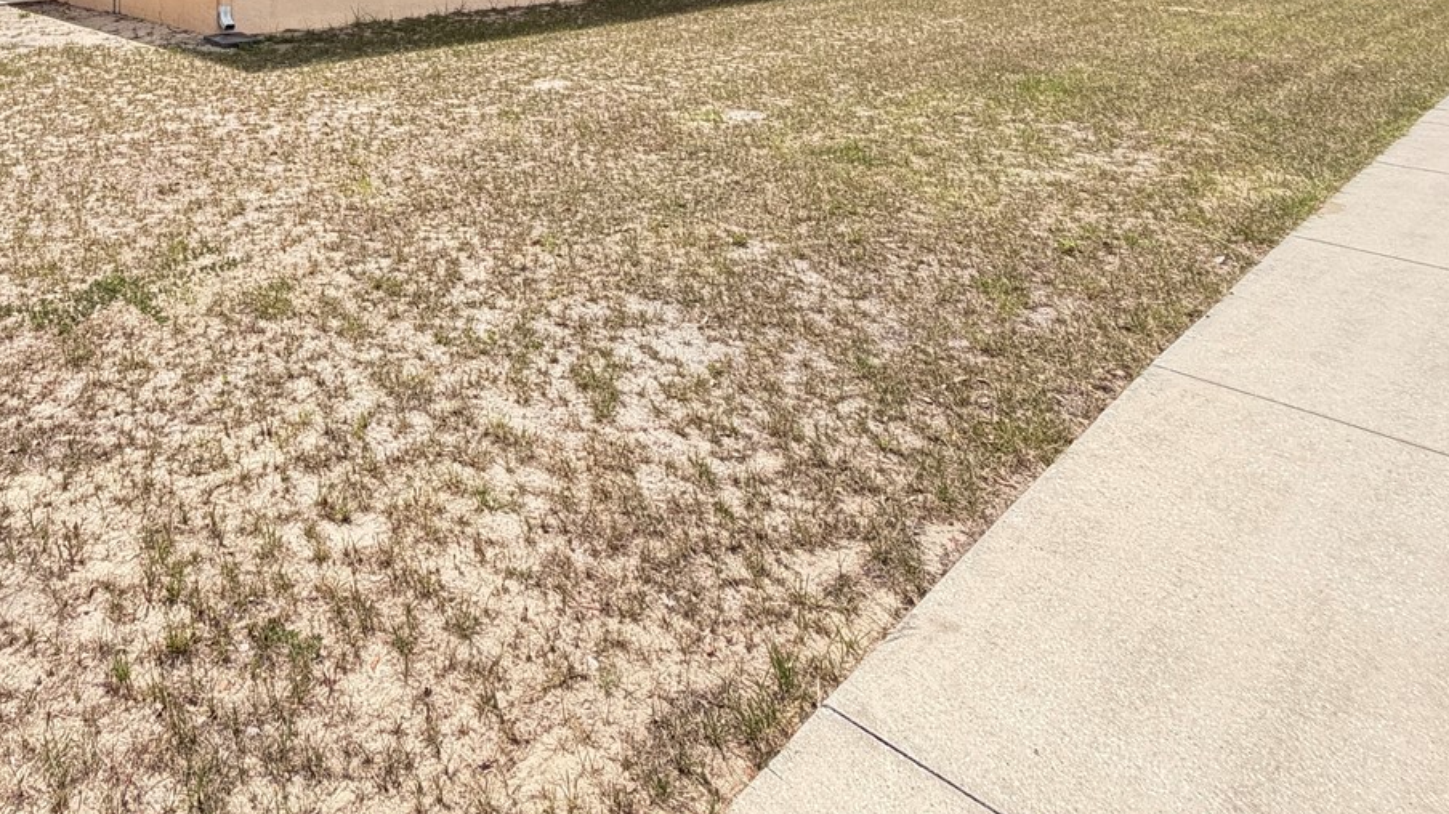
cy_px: -125
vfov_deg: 35.3
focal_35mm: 27
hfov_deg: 65.9
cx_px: 375
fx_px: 1037
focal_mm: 2.22
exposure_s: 1/531
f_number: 2.2
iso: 40
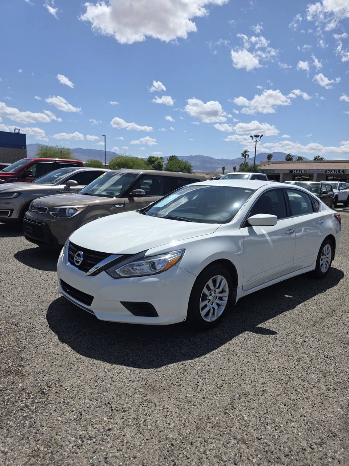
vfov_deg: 73.9
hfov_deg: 58.9
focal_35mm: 23
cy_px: 233
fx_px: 309
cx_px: 174
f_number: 1.7
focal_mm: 6.3
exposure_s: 1/7944
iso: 64
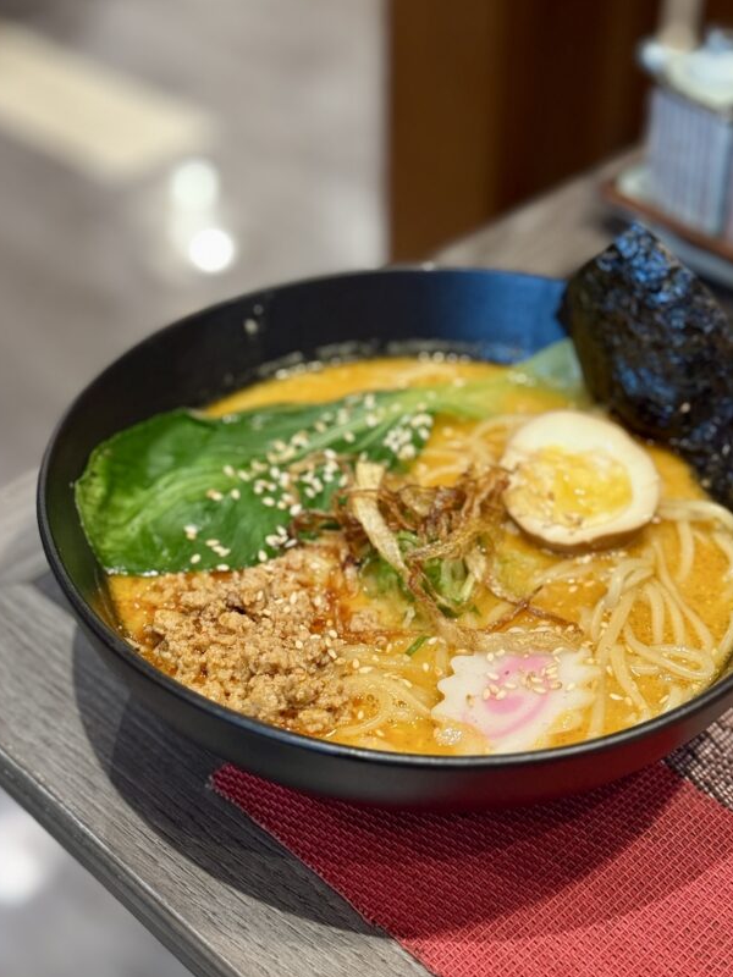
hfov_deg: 26.1
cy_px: 429
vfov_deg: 34.3
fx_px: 1581
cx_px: 375
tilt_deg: -37.6
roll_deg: -0.7
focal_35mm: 56
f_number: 1.78
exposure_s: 1/60
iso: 250
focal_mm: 6.76
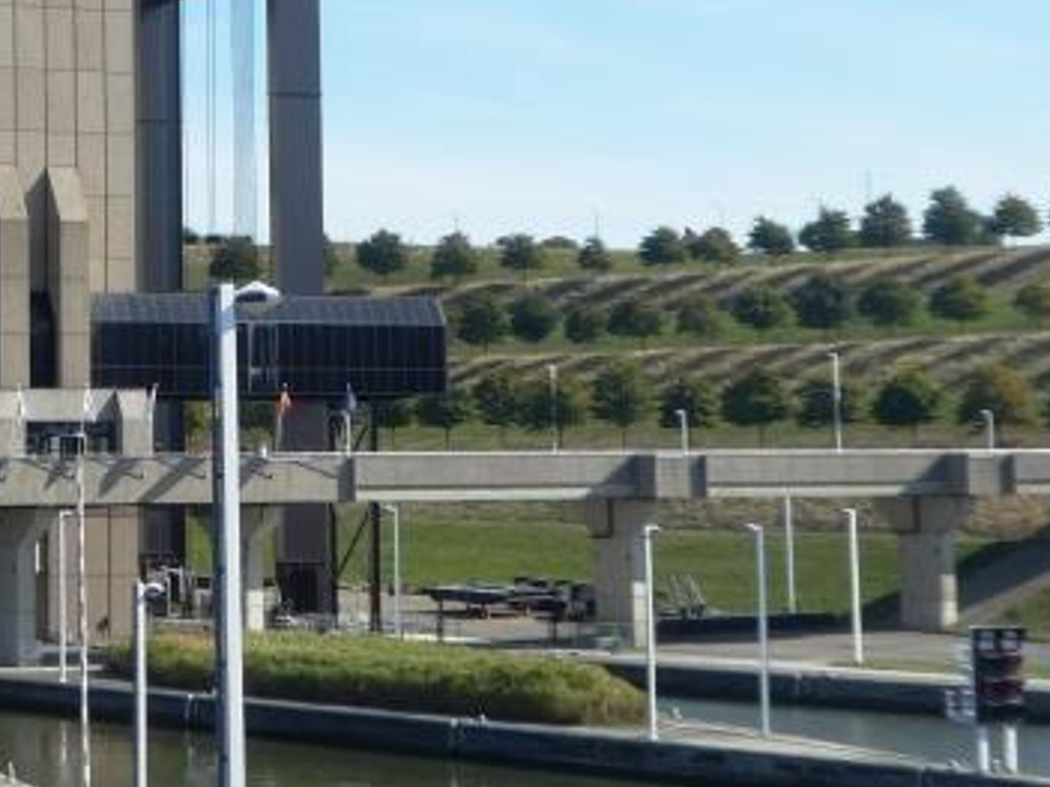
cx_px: -60
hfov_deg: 17.7
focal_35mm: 108
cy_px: 24
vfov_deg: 13.5
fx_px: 3275
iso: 80
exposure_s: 1/500
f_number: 3.7
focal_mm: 6.7
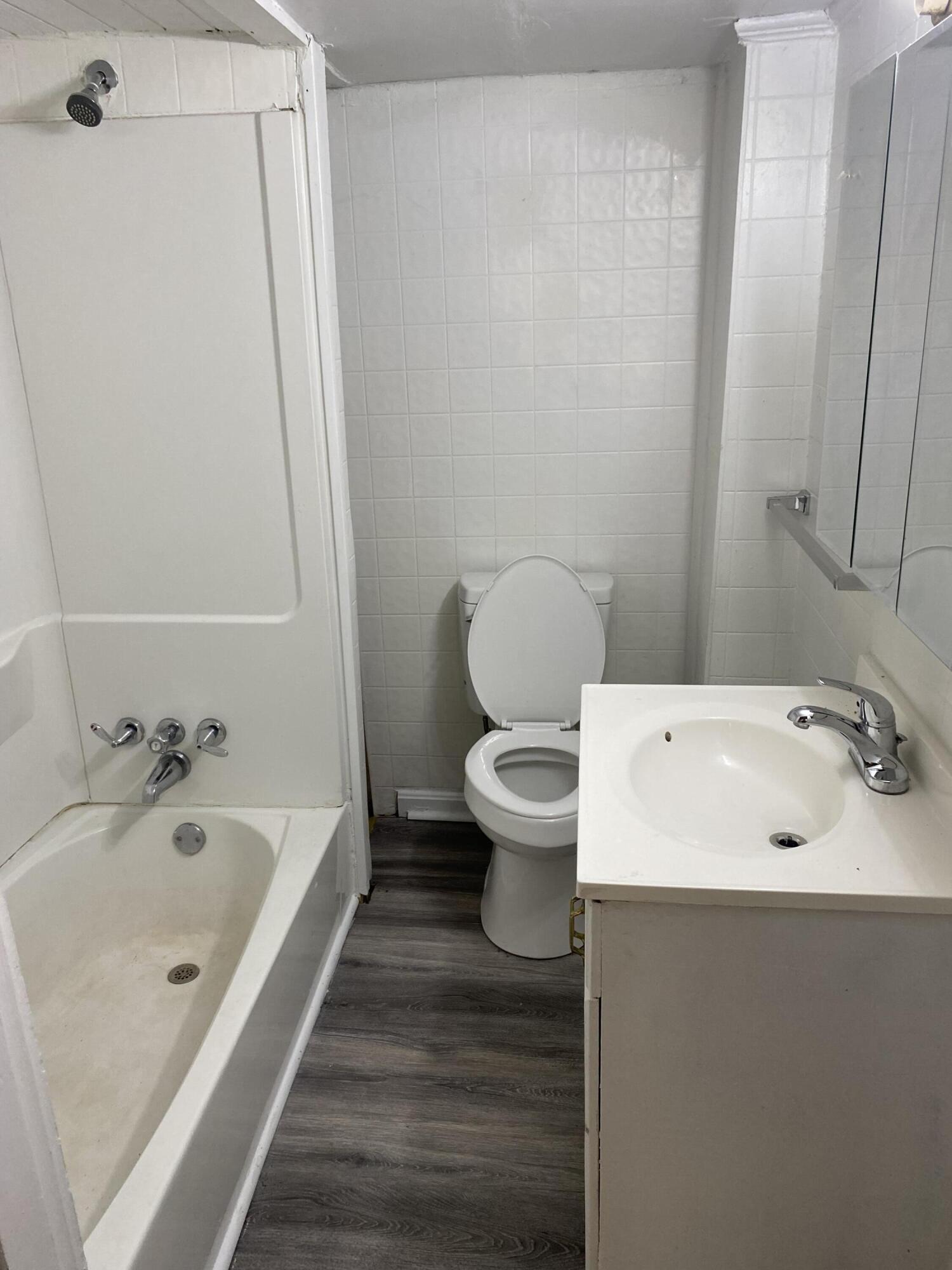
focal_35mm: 26
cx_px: 476
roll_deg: +2.5
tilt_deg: -19.5
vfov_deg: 67.3
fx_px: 953
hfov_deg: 53.1
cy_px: 635
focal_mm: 4.25
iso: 125
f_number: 1.8
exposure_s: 1/120
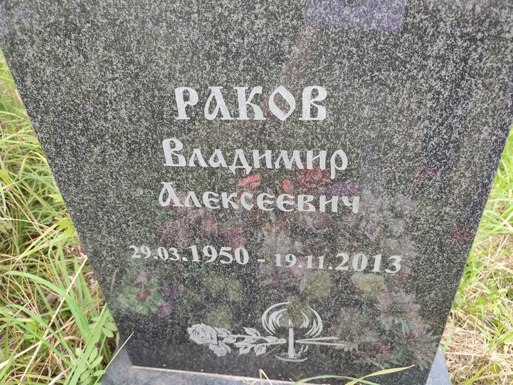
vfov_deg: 54.9
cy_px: 192
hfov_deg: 69.4
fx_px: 370
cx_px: 256
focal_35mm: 25
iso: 85
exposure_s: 1/100
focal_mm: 6.04
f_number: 1.9
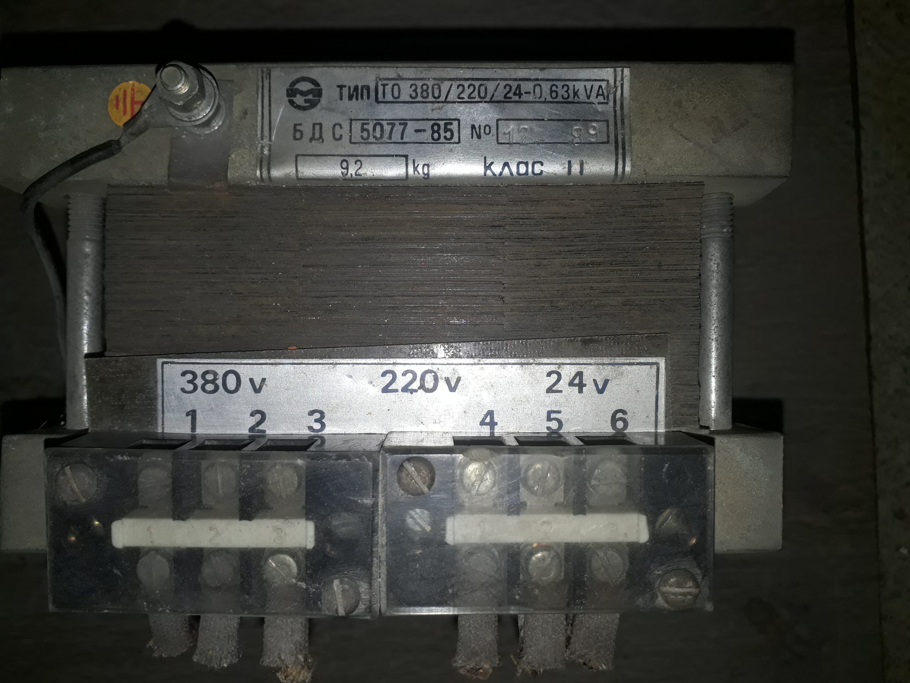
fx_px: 710
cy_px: 342
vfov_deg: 51.4
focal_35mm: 27
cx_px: 455
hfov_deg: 65.3
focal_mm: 3.6
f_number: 1.9
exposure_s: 1/335
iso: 40
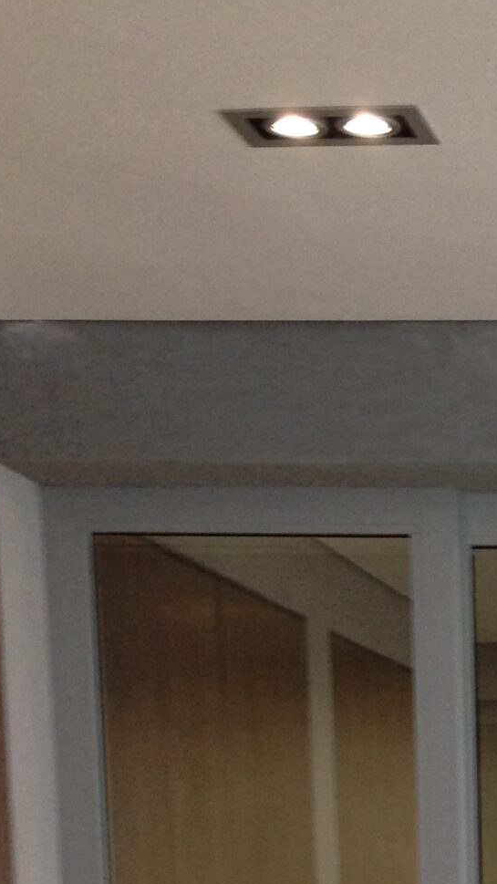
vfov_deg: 20.6
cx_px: 778
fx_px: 2226
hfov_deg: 12.1
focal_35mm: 95
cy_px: 1129
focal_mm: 4.12
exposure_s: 1/20
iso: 125
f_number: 2.4
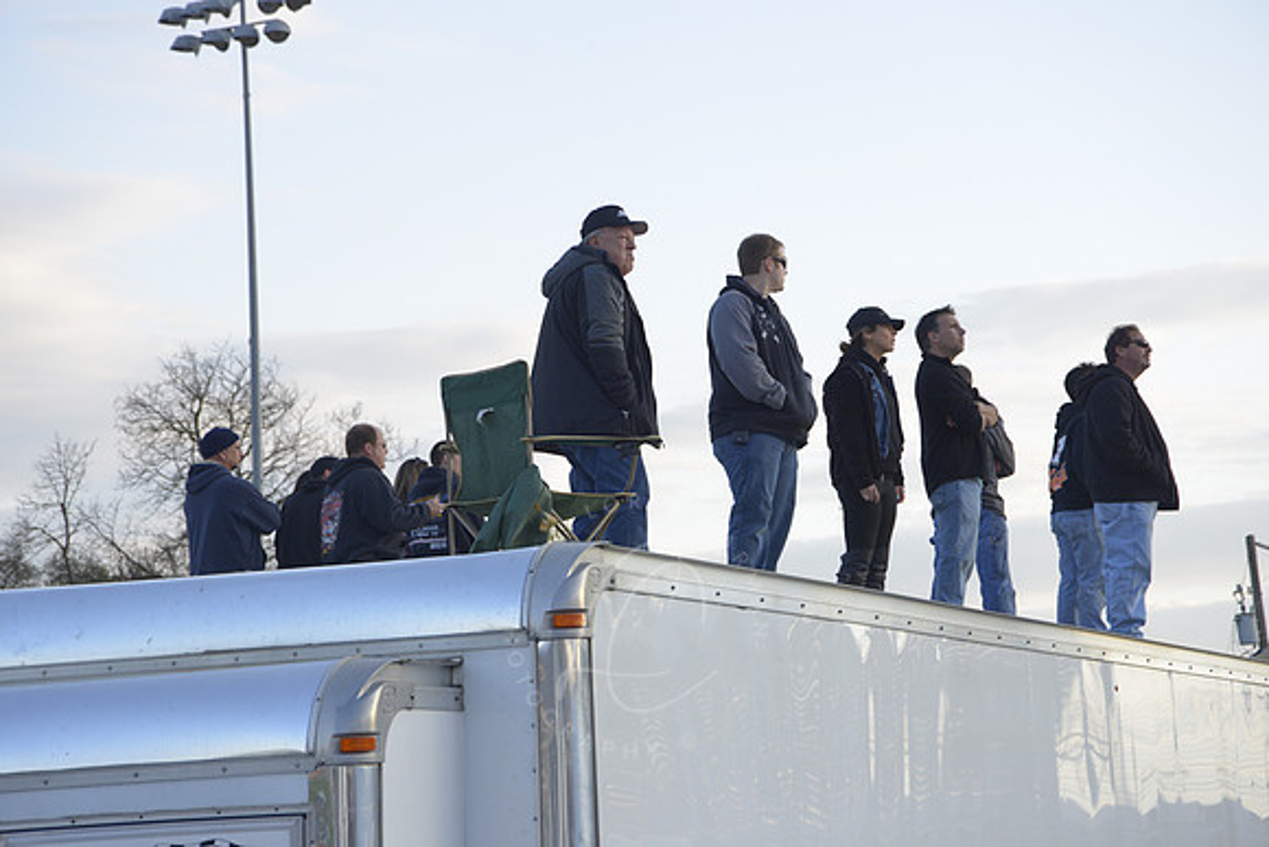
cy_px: 424
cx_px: 634
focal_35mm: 102
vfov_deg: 13.4
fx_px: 3596
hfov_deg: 20.0
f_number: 8
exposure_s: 1/250
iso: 800
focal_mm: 102
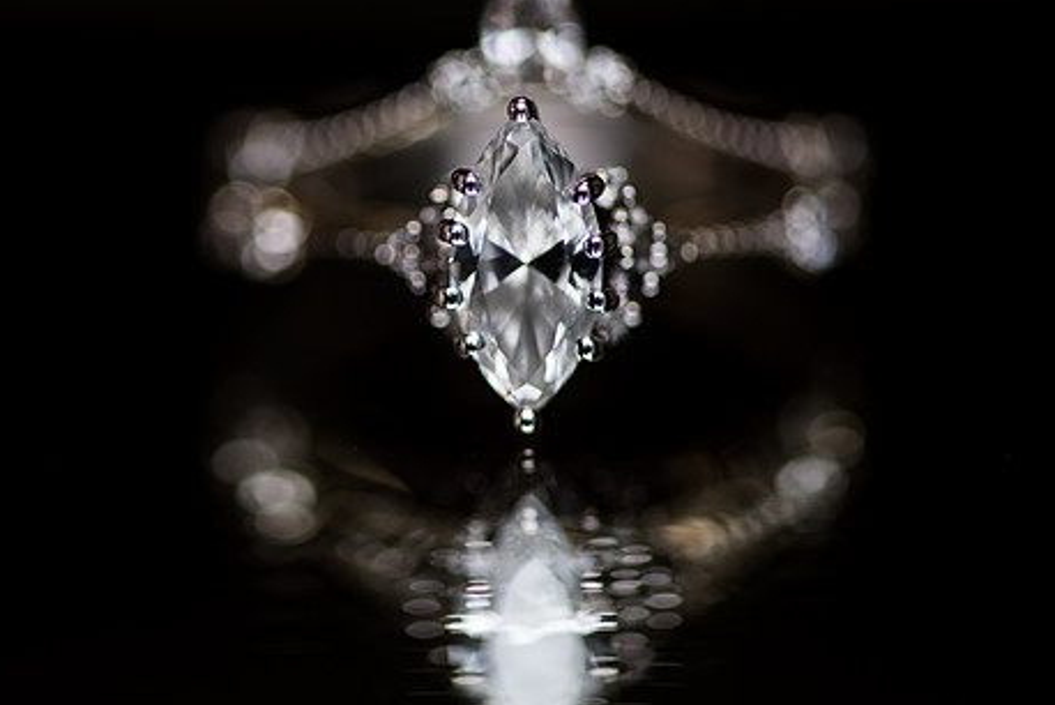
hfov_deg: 14.4
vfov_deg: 9.7
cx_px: 380
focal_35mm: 142
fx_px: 4164
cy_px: 322
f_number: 4.2
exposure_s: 1/200
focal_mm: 105
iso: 100
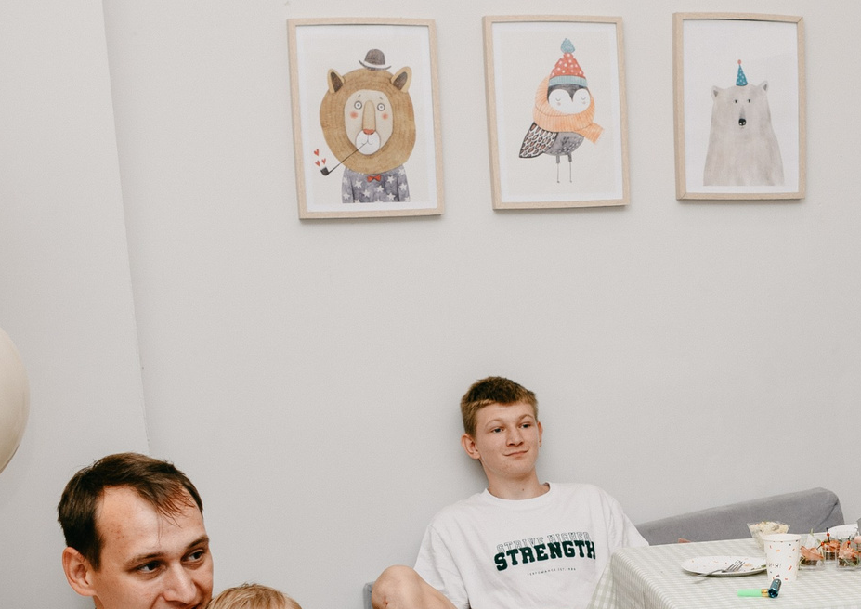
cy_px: 683
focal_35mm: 76
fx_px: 1853
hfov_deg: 25.6
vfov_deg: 18.0
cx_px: 706
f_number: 3.5
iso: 125
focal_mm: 24
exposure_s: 1/160
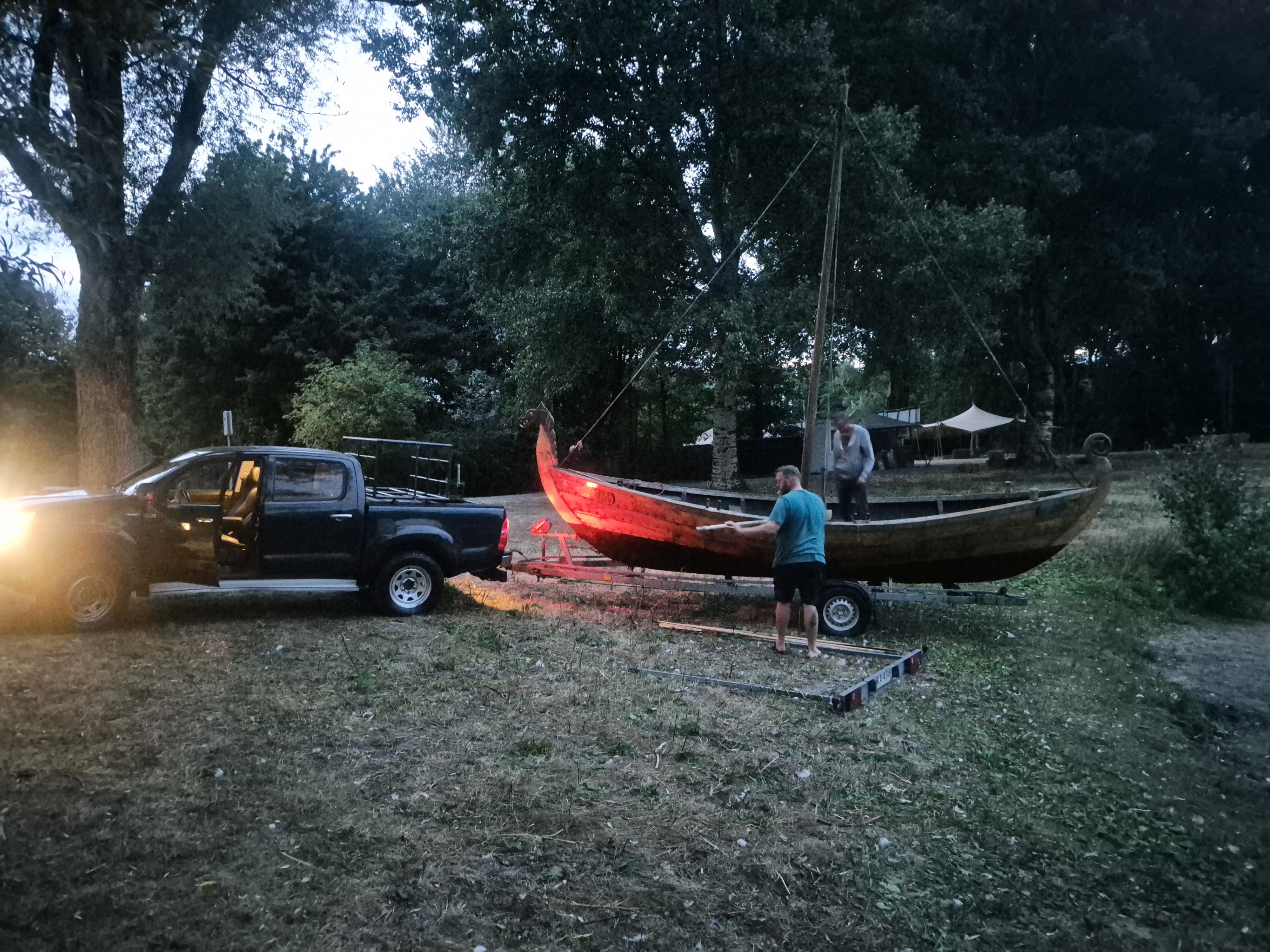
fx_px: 844
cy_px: 476
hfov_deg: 73.9
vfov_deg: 58.9
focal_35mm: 23
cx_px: 635
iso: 3200
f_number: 1.8
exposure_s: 1/17
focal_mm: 5.4
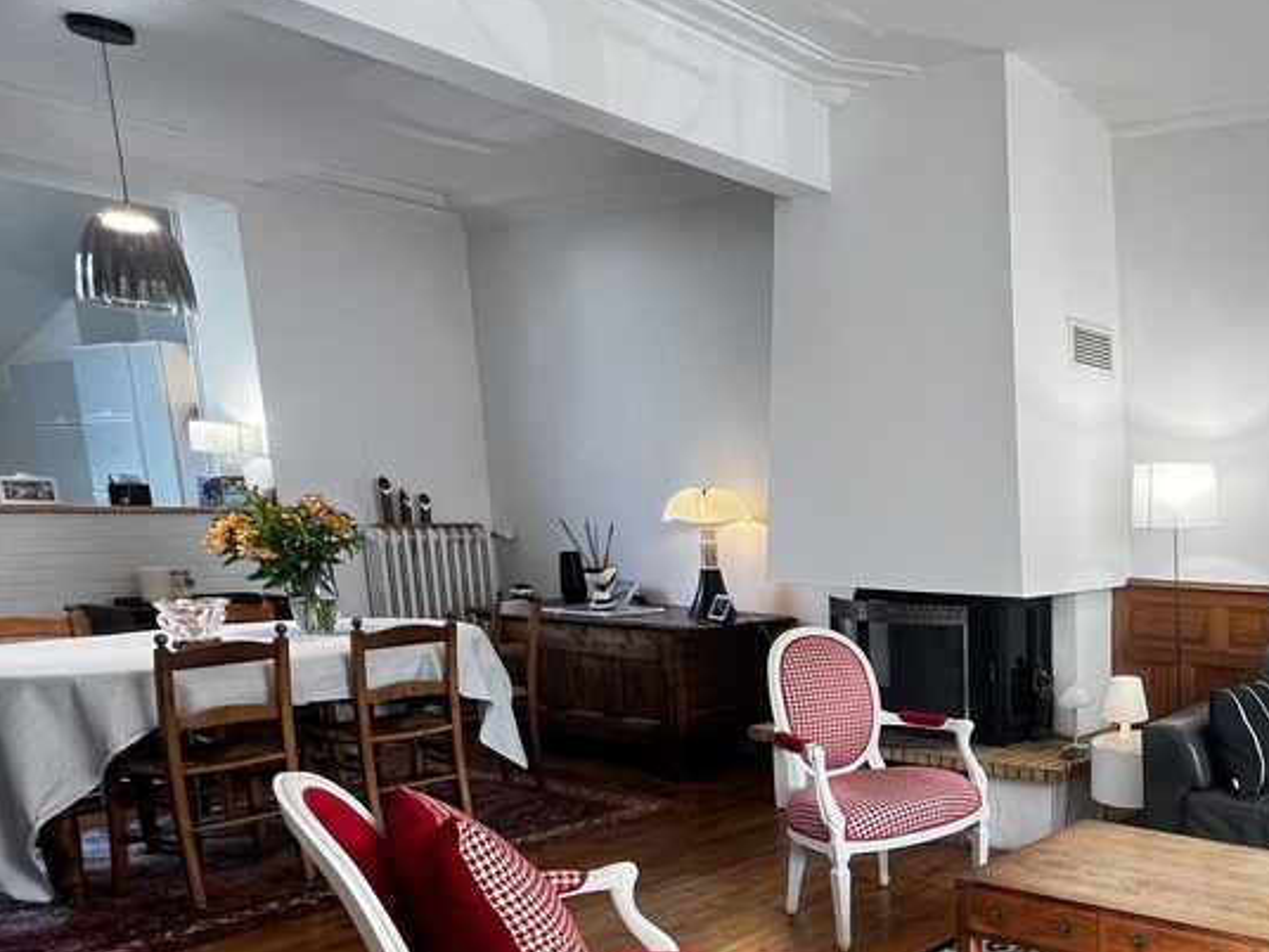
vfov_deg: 48.0
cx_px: 1213
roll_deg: -1.2
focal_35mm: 28
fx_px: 1026
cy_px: 708
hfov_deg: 52.9
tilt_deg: -10.7
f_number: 1.8
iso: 250
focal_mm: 1.57
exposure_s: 1/104
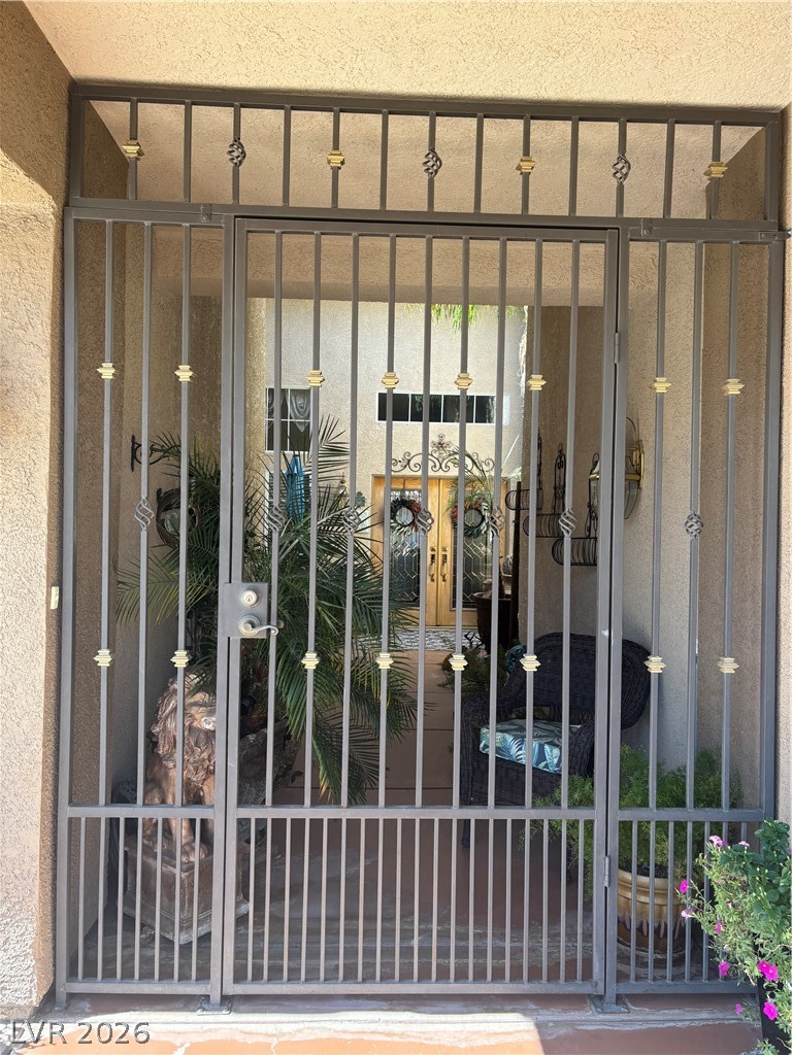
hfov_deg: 53.1
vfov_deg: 67.3
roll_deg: -1.6
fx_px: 793
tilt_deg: +1.7
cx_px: 396
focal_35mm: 26
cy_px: 528
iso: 50
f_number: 1.6
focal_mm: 5.96
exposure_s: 1/304
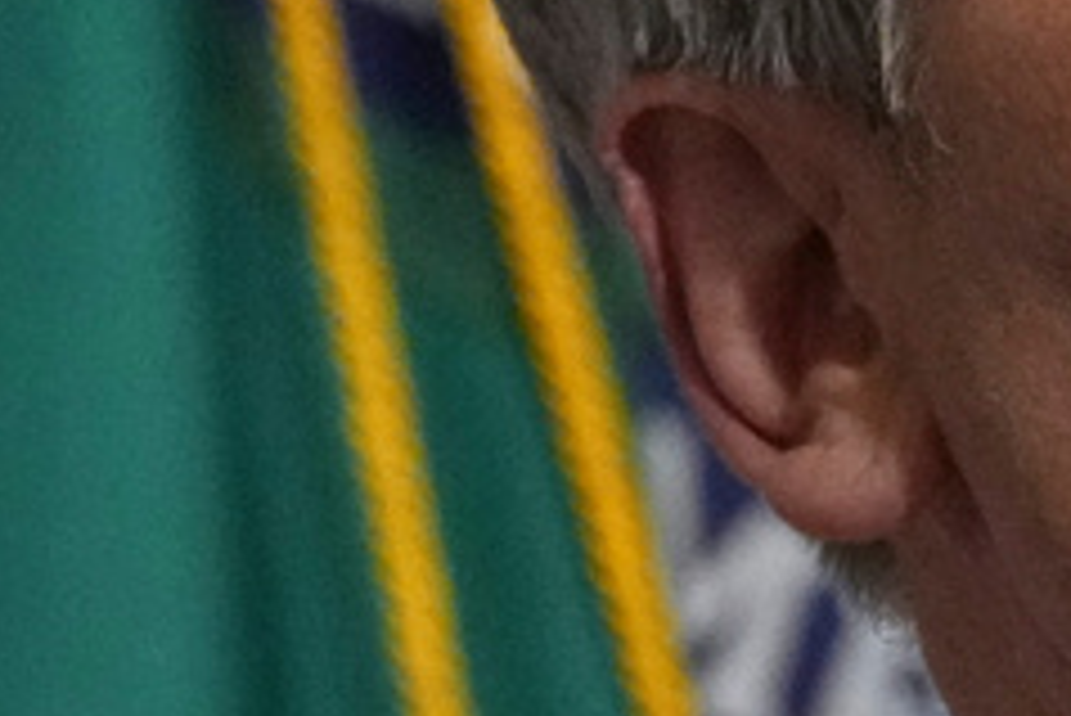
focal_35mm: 1667
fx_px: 49621
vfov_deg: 0.8
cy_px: 243
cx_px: 932
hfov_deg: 1.2
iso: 6400
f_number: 5.6
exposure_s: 1/500
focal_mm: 259
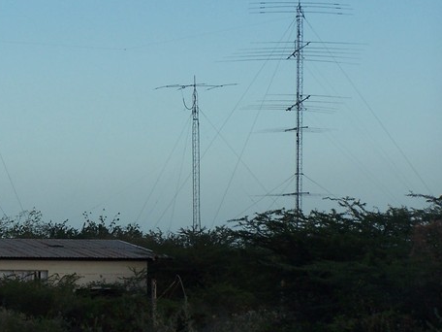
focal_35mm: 244
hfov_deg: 8.1
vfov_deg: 6.1
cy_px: 113
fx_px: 3116
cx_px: 79
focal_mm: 23.1
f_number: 3.2
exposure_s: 1/250
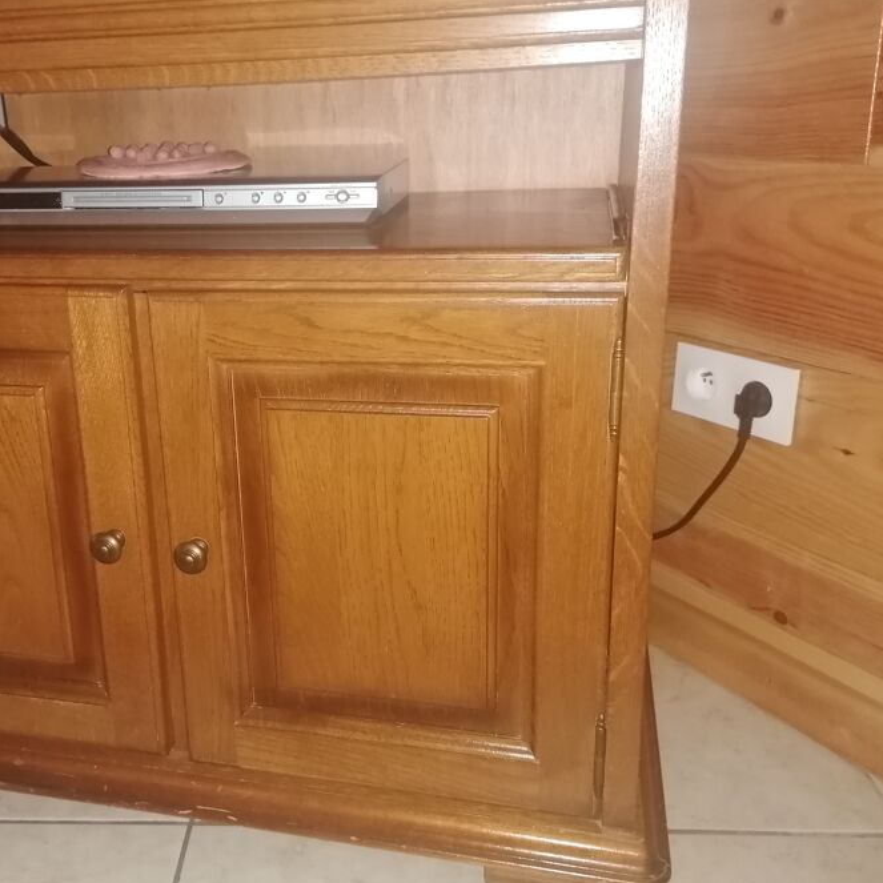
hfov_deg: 45.4
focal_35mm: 36
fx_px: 1039
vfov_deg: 46.0
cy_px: 409
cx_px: 302
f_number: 1.8
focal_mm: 4.75
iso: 500
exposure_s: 1/25
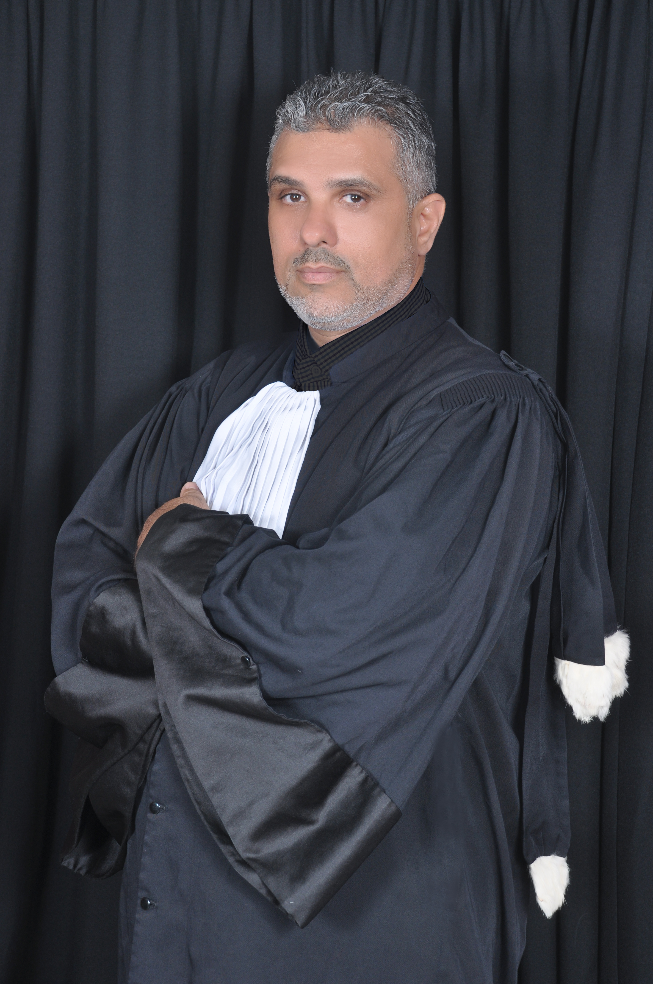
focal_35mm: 99
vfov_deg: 20.6
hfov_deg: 13.8
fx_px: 2700
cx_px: 326
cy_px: 492
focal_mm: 66
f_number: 6.3
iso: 200
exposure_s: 1/80
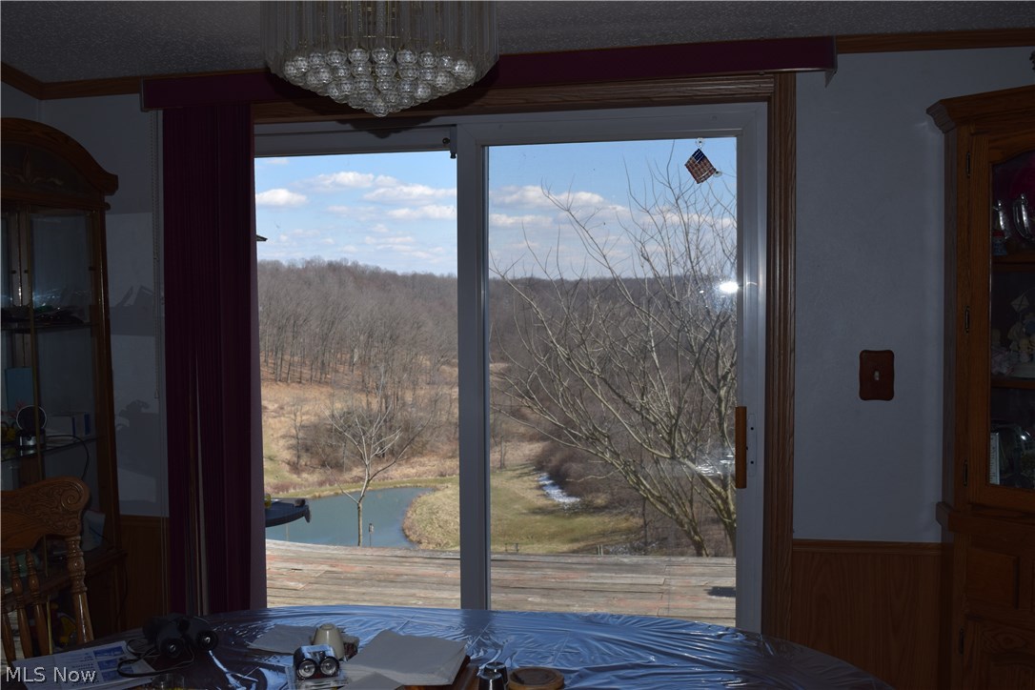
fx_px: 1035
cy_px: 345
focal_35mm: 36
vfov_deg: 36.9
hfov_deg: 53.1
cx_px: 518
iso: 100
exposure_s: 1/200
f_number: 9
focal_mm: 24
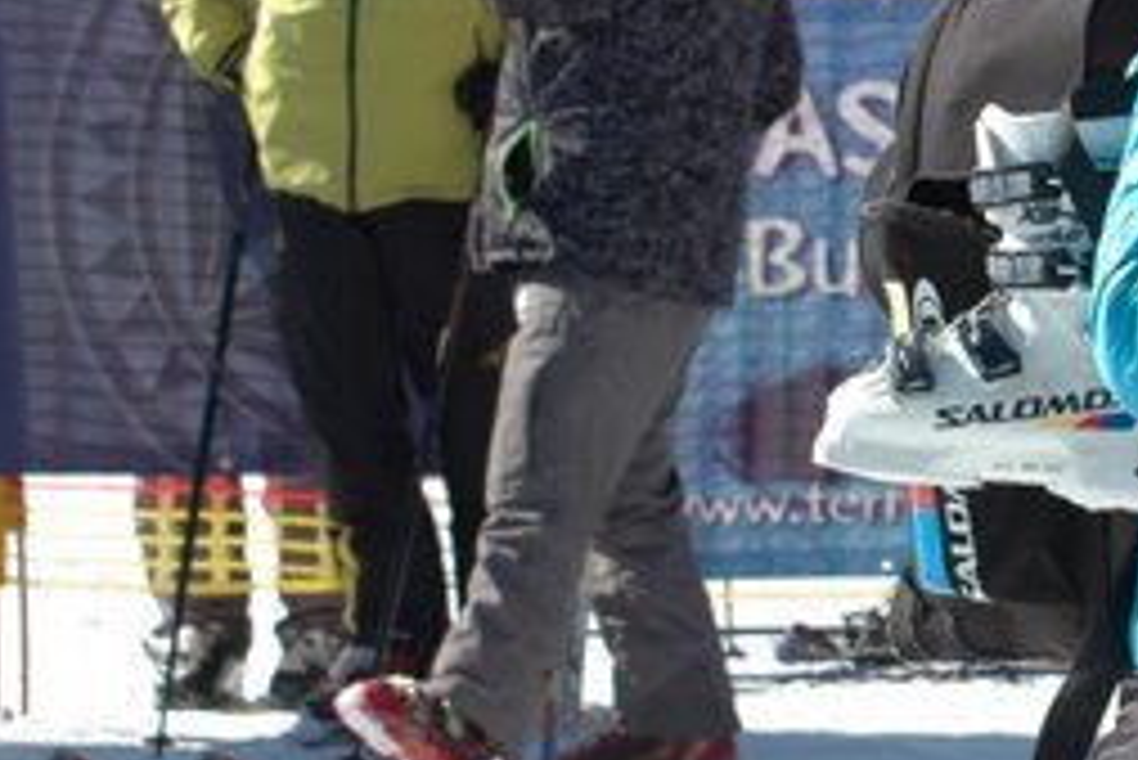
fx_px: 8381
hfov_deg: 7.7
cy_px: 187
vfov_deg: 5.2
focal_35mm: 265
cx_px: 1385
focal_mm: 70
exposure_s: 1/400
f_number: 10
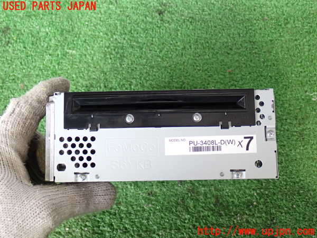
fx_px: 430
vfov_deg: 30.9
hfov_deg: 40.4
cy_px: 119
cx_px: 158
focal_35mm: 47
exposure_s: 1/50
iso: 640
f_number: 3.1
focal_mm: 8.4
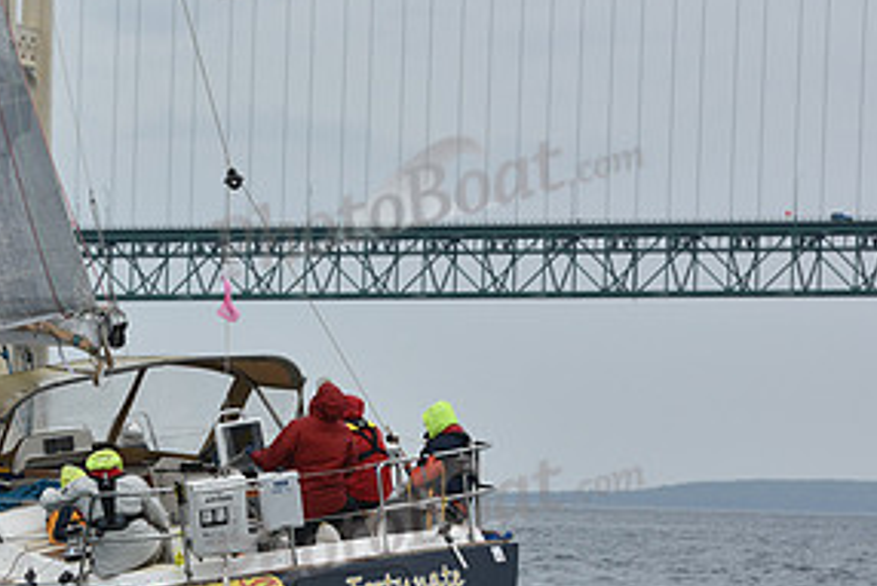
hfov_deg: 7.8
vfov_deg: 5.2
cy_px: 403
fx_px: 6434
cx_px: 55
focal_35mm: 264
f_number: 8
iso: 250
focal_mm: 130
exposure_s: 1/800
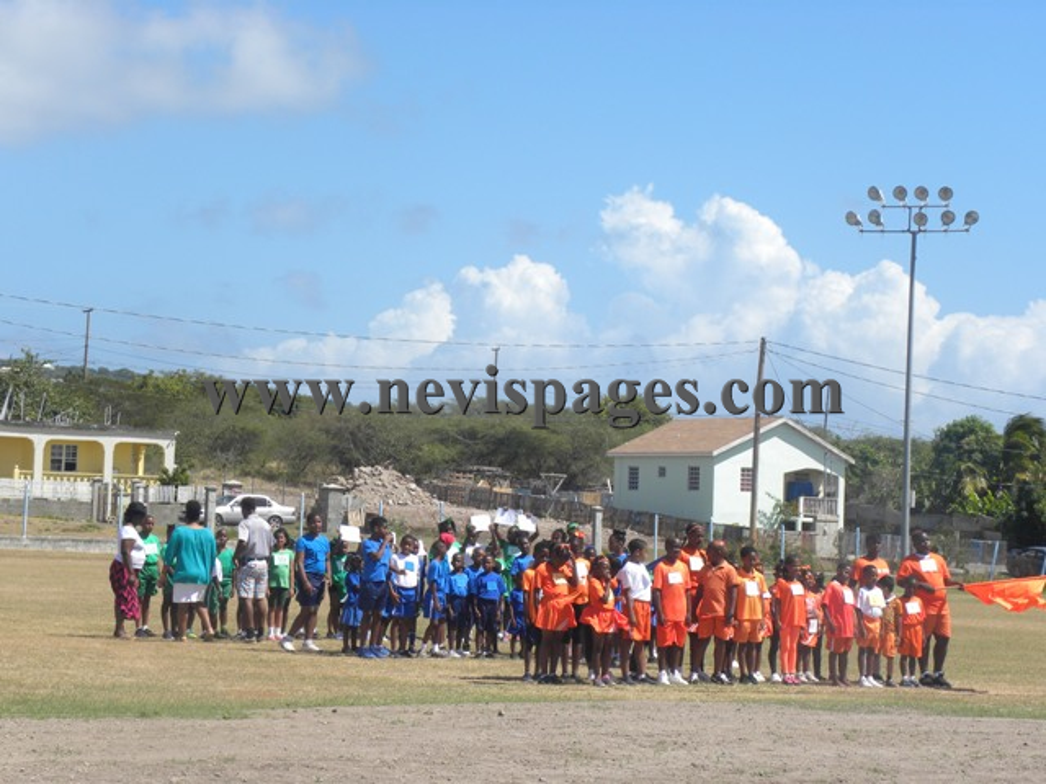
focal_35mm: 105
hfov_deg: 18.7
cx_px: 523
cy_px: 392
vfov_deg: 14.1
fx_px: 3173
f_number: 5.6
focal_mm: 18.8
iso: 64
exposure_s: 1/256
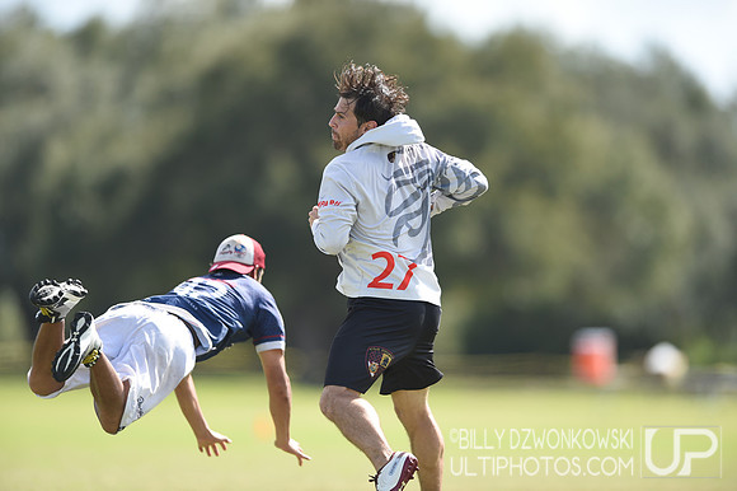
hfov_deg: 5.2
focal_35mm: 400
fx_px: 8184
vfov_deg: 3.4
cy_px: 246
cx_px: 368
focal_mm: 400
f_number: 2.8
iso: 200
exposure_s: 1/1600
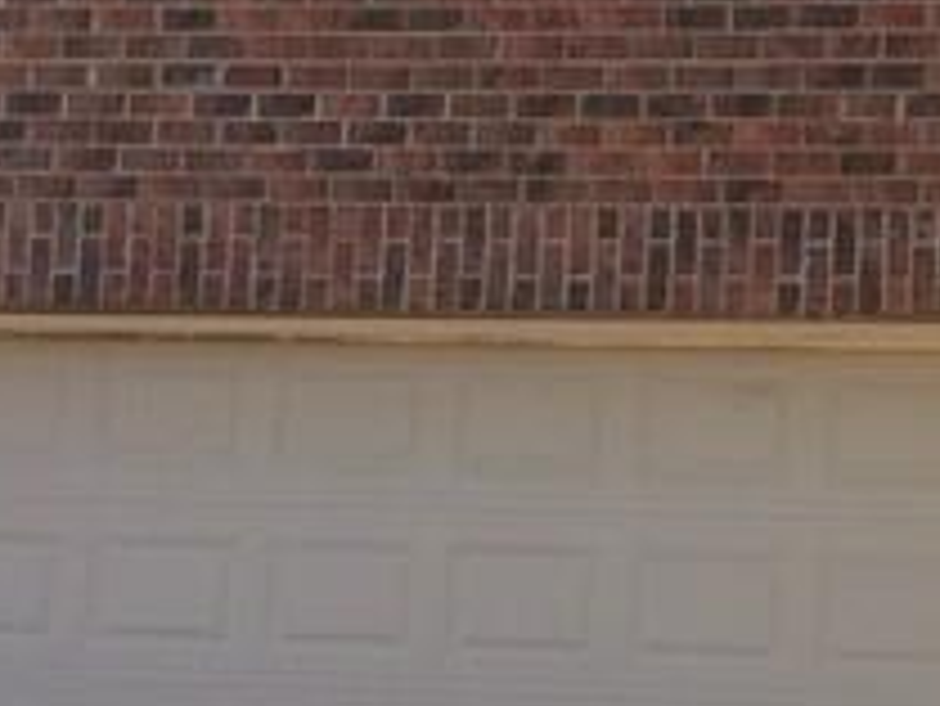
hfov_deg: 12.8
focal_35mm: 142
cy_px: 238
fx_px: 3858
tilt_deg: +4.3
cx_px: 1633
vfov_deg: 10.4
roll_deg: -2.6
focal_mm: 4.15
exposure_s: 1/520
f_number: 2.2
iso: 32
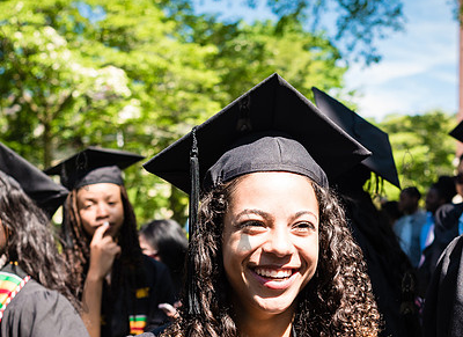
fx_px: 887
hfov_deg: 29.2
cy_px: 290
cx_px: 260
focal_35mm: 67
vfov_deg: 21.1
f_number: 5
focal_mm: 35
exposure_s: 1/250
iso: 100
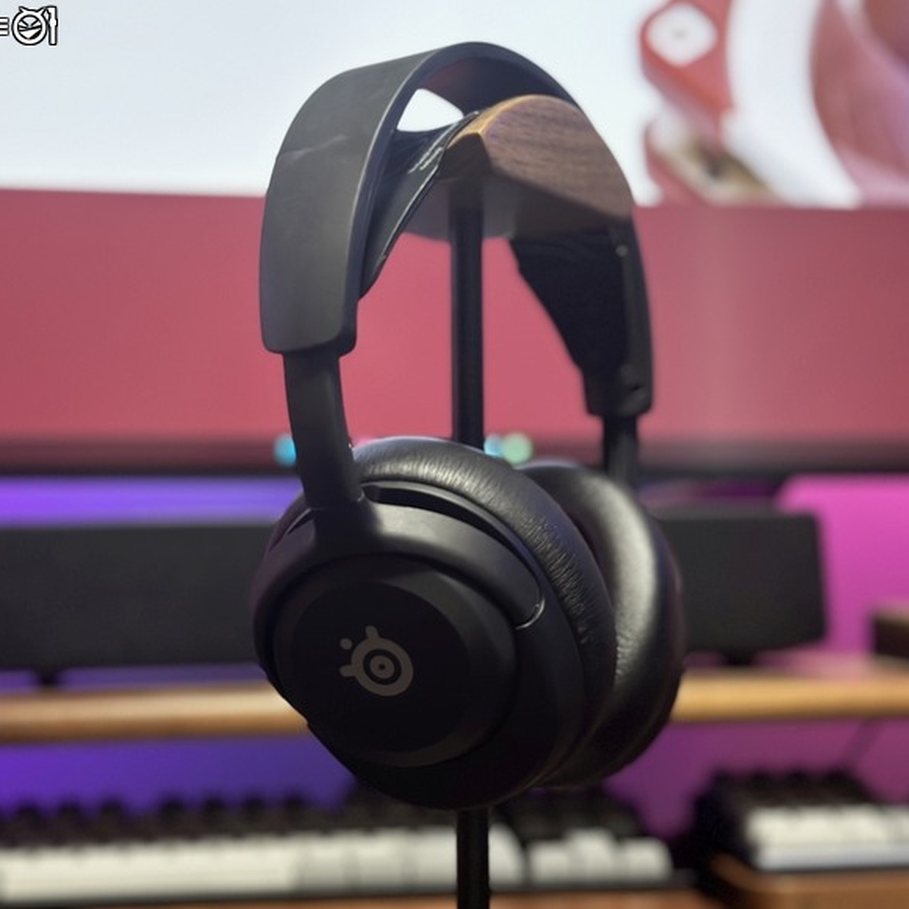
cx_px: 443
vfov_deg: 30.0
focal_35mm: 57
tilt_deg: +2.3
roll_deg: +0.8
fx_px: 1693
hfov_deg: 30.0
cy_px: 456
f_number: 1.78
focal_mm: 6.86
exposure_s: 1/40
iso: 500
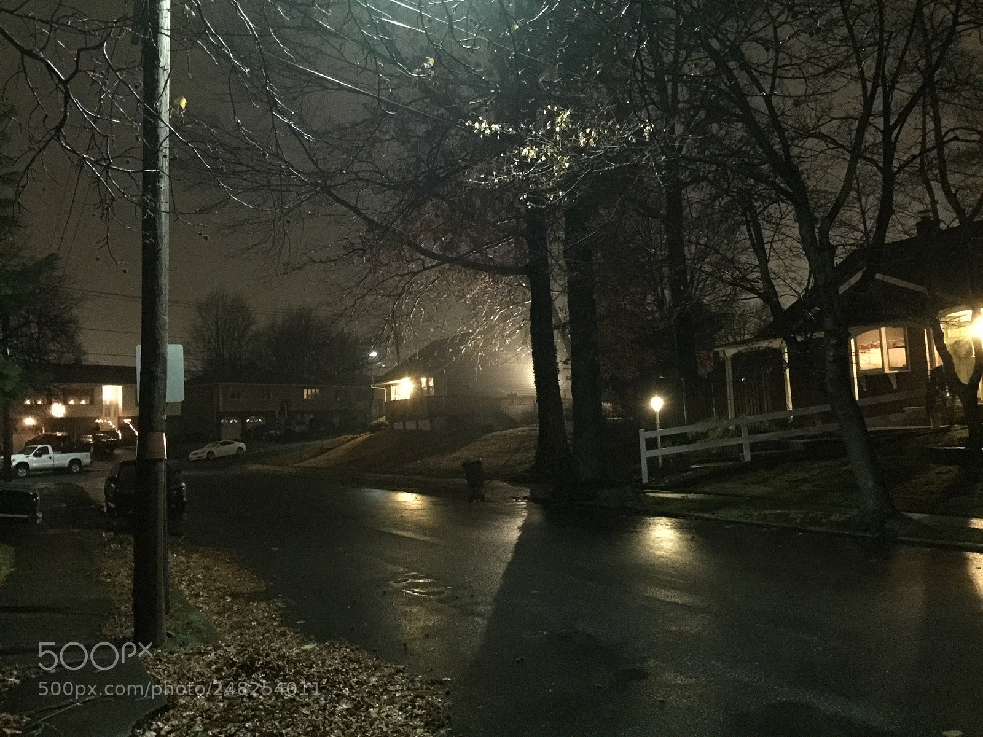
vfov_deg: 48.2
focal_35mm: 29
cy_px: 368
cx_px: 492
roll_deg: +2.8
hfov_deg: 61.7
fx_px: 824
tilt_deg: +5.4
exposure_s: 1/4
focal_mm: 4.15
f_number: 2.2
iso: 500
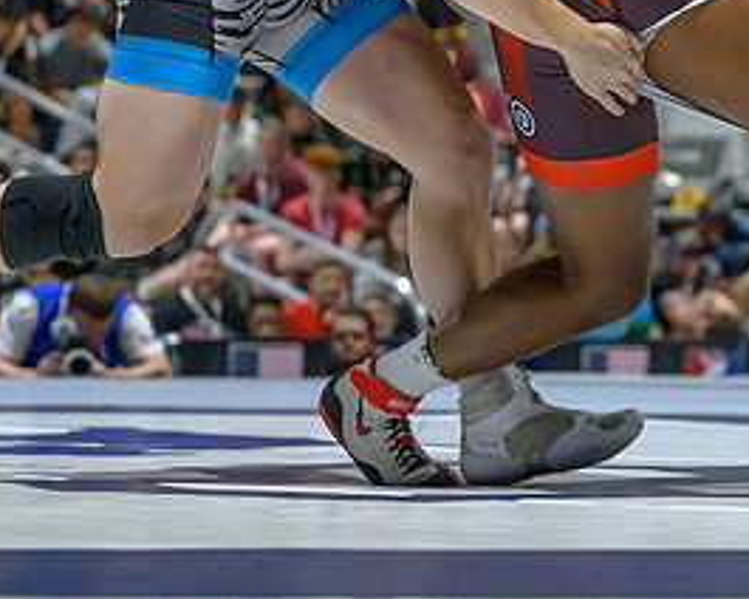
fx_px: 5365
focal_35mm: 242
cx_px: 599
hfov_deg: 8.0
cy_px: -39
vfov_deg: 6.4
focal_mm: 80
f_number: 2.8
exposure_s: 1/640
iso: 6400
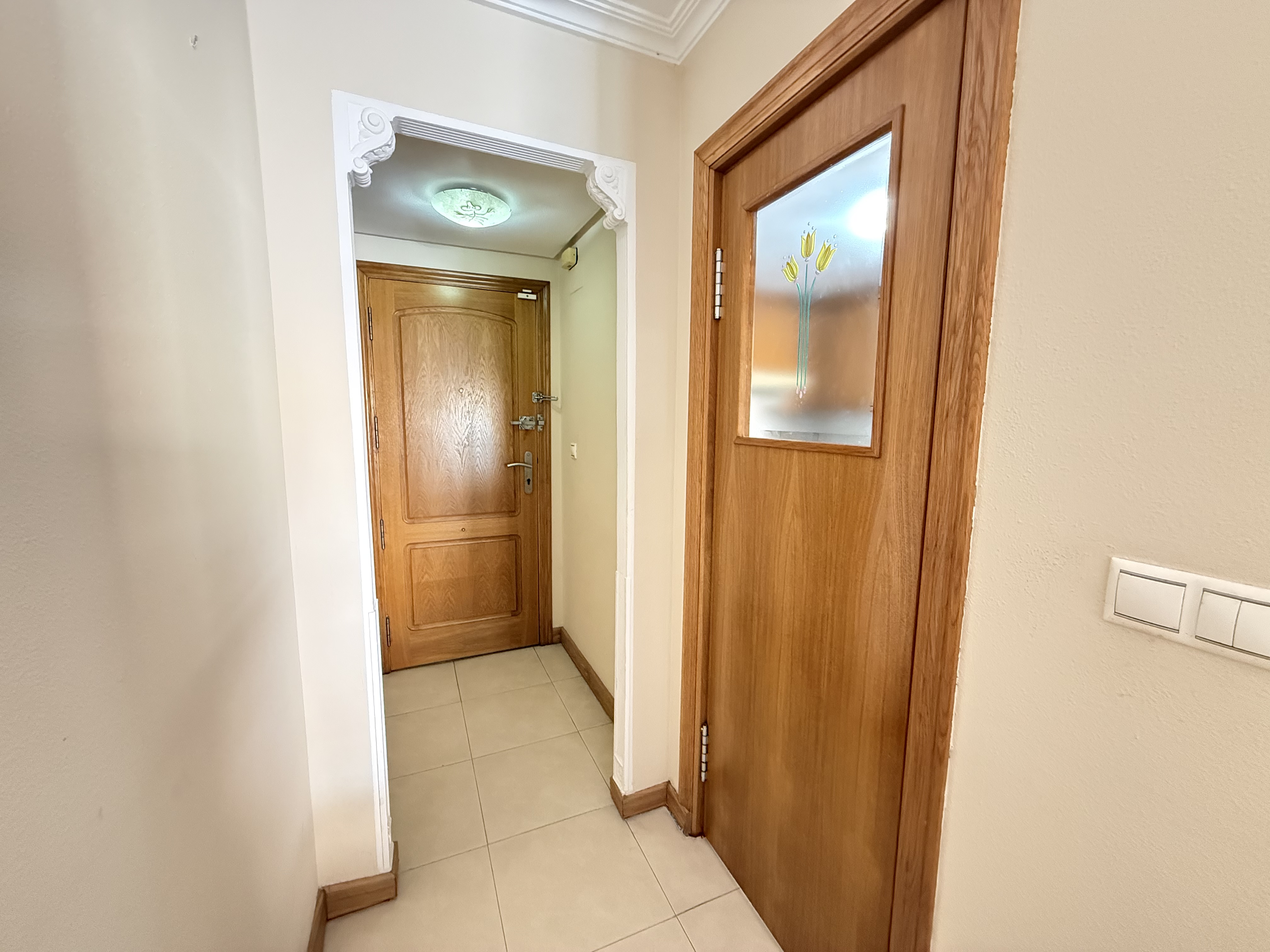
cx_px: 635
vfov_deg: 85.7
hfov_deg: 102.1
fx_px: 514
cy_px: 476
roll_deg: -0.2
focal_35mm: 14
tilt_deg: -6.8
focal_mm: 2.22
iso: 1000
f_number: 2.2
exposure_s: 1/50
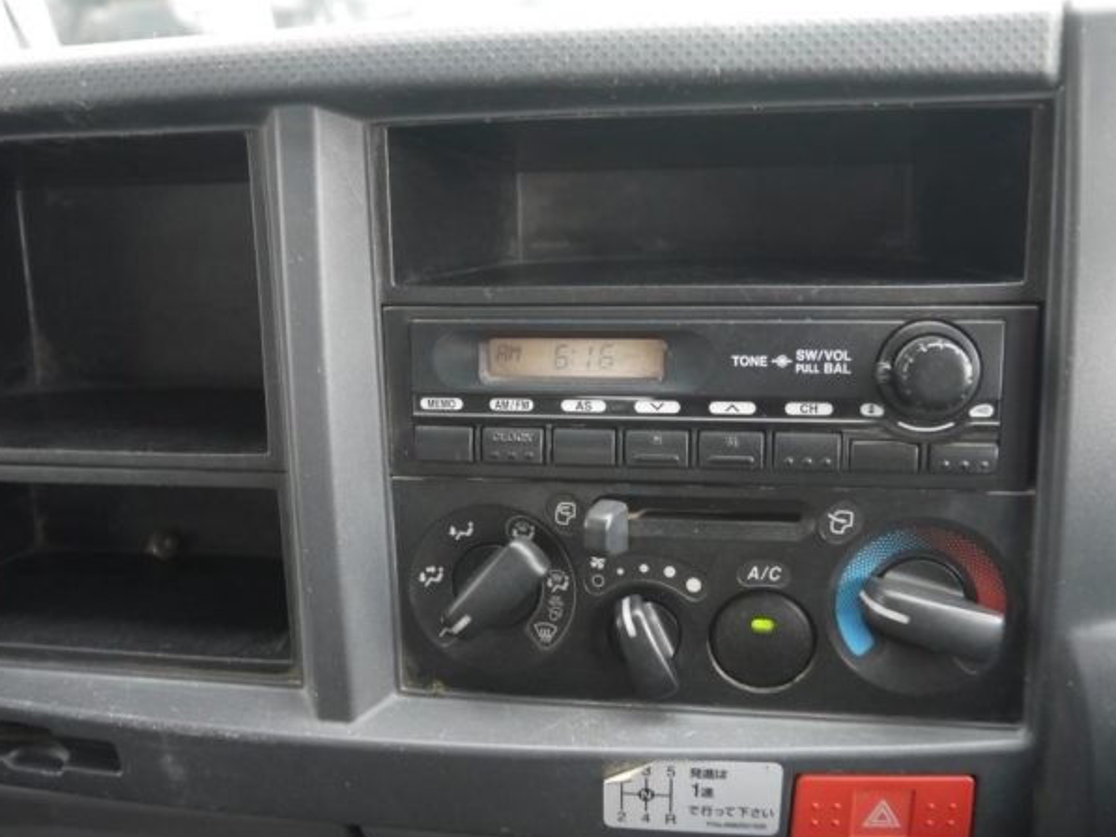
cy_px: 430
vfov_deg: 46.8
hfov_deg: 59.9
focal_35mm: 30
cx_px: 587
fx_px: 967
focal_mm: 14
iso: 800
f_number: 3.5
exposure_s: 1/125
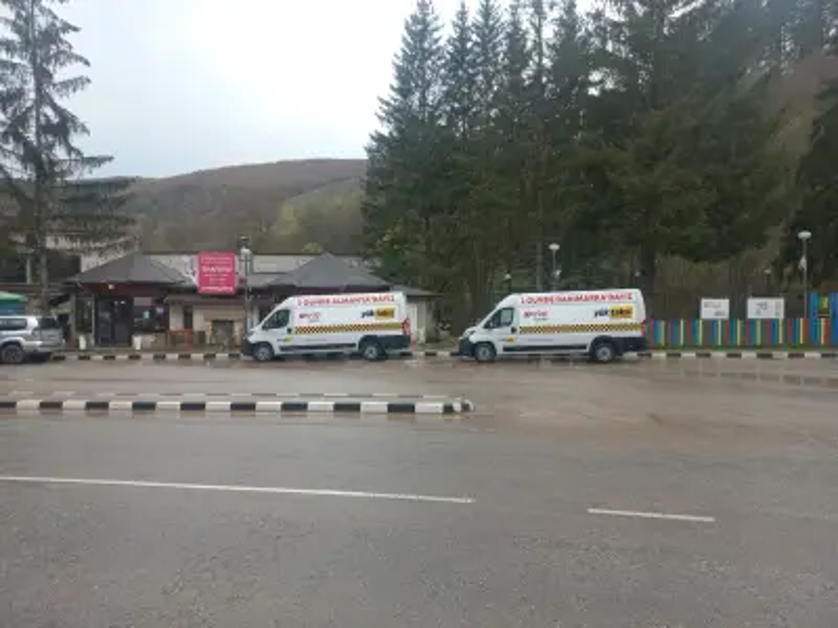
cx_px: 419
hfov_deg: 69.4
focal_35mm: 25
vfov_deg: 54.9
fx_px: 605
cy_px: 314
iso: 24
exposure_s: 1/143
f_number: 1.8
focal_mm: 4.6
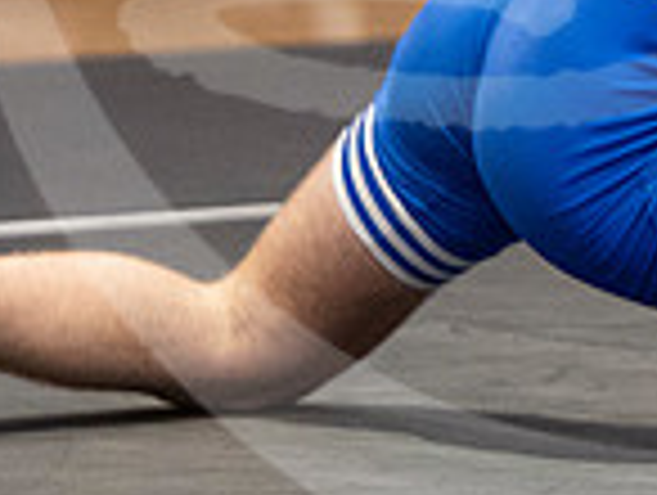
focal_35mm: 966
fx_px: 18365
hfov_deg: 2.0
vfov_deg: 1.5
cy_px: 429
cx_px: 875
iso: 3200
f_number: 2.8
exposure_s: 1/1000
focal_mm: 135
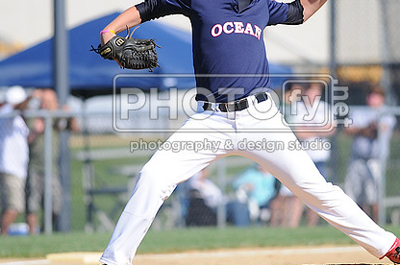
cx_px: 228
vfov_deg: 2.2
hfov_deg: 3.3
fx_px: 6967
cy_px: 110
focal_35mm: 628
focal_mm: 300
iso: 200
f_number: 4
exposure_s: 1/1600
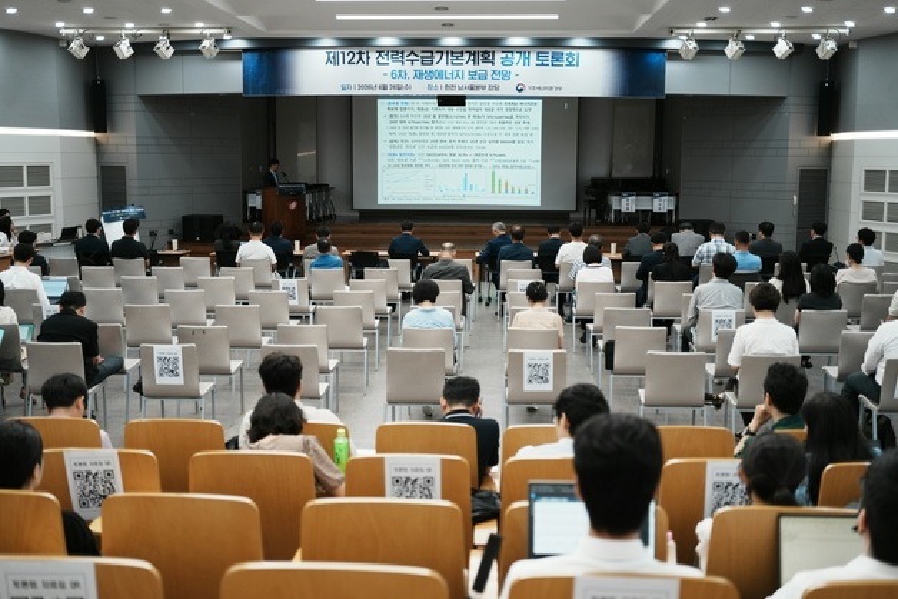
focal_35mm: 40
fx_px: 998
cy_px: 300
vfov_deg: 33.4
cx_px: 449
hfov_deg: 48.4
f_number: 2.5
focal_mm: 40
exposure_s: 1/400
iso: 800
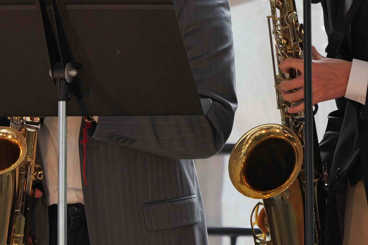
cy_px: 36
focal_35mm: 743
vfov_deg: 1.9
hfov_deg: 2.8
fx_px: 7595
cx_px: 238
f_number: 5.5
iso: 2000
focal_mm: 245
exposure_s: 1/320
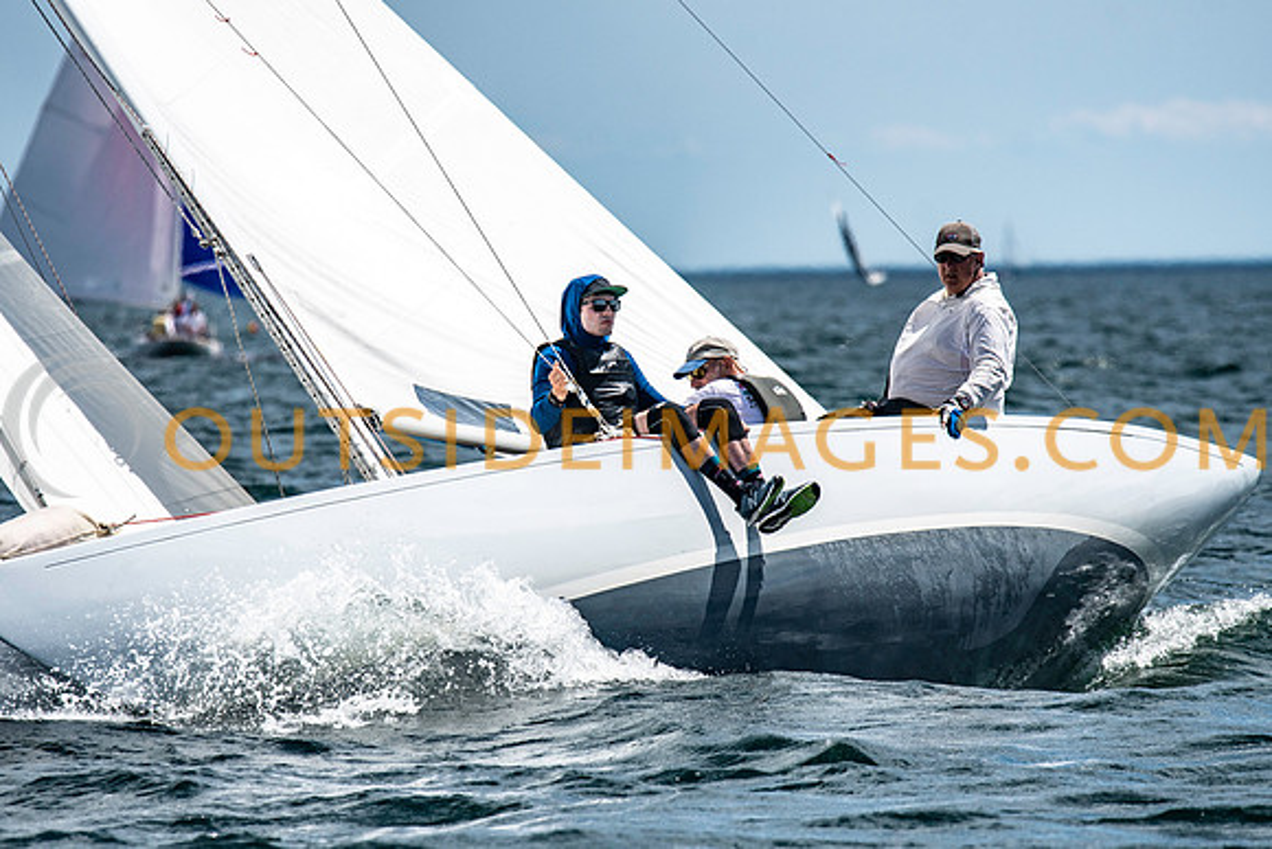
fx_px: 15903
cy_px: 424
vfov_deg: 3.1
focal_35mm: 450
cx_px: 636
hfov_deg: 4.6
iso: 320
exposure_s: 1/4000
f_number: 5.6
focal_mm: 300
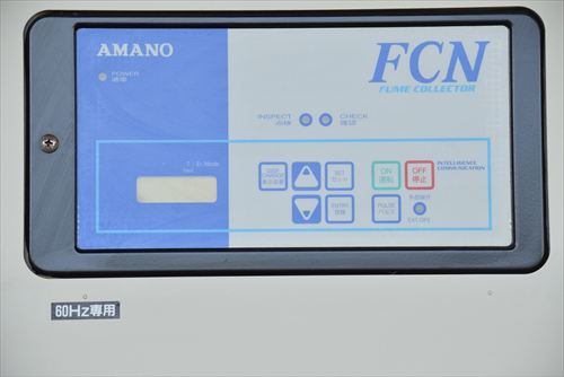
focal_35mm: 120
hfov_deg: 17.1
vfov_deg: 11.4
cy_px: 188
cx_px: 282
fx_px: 1881
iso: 1250
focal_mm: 80
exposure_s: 1/800
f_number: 6.3
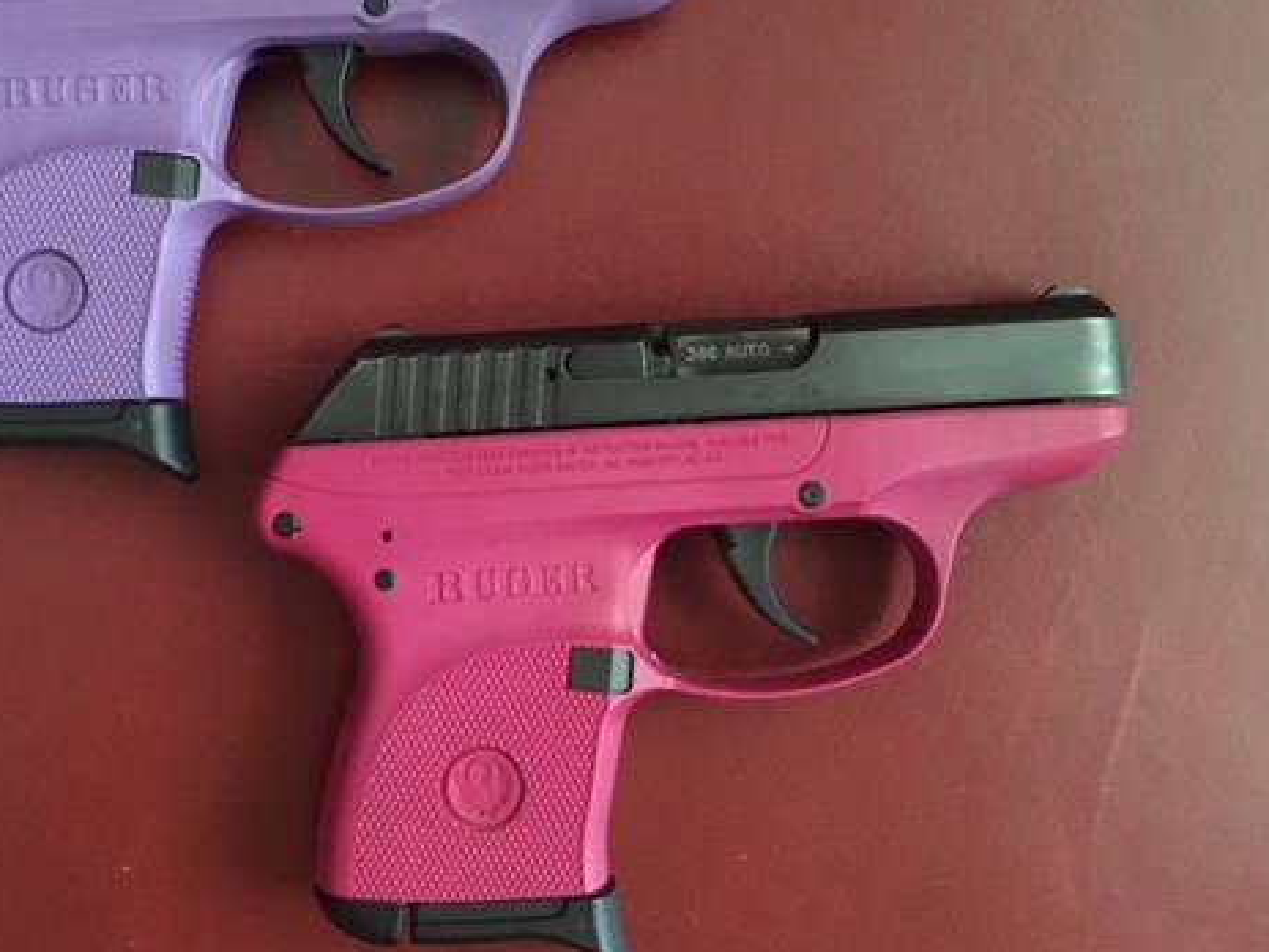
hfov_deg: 46.0
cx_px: 418
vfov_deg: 35.8
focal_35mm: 40
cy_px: 364
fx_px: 1466
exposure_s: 1/15
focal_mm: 4.15
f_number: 2.2
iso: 800
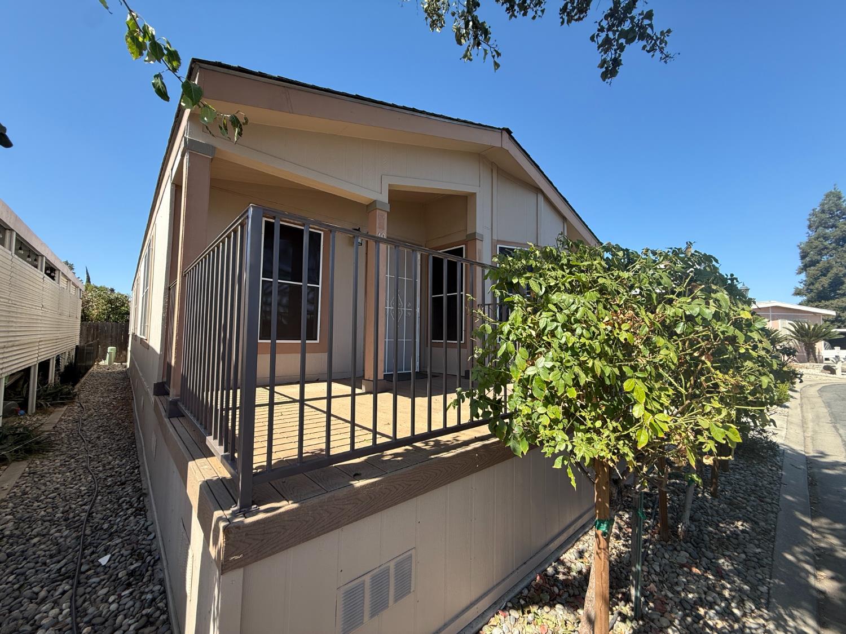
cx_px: 423
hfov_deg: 102.1
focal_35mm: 14
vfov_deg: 85.7
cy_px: 317
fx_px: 342
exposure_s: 1/602
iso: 50
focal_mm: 2.22
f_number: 2.2
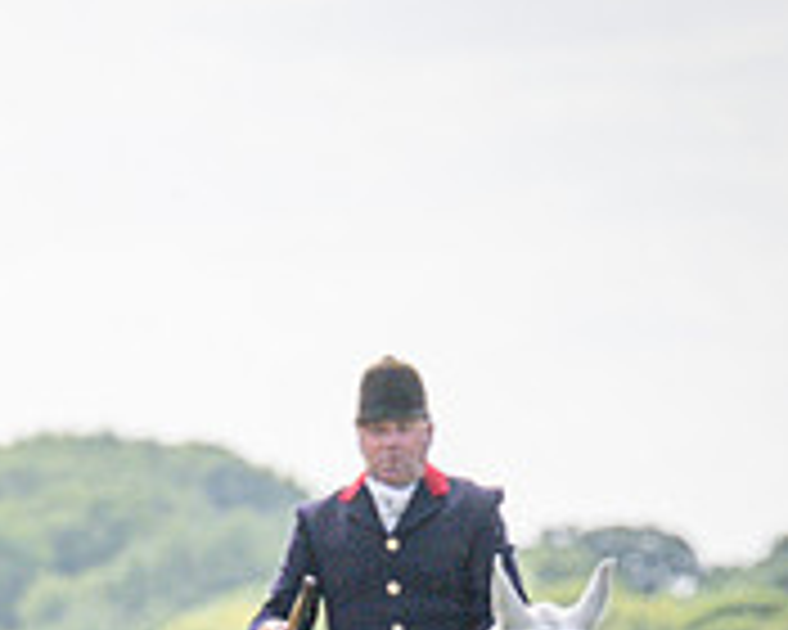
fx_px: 32301
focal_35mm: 1385
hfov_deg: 1.4
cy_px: 1017
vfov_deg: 1.1
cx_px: -795
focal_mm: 165
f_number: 5
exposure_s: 1/1600
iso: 400
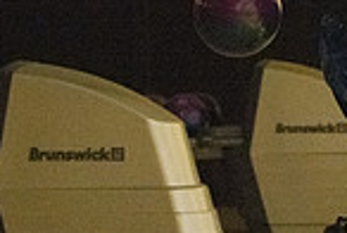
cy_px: 113
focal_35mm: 309
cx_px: 463
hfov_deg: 6.6
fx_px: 2984
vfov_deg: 4.5
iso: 10000
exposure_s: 1/1000
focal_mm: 78
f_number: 4.5
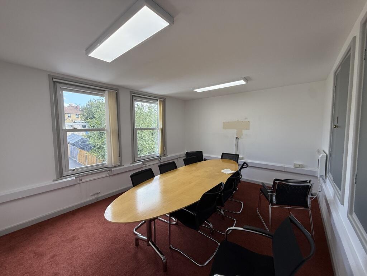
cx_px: 184
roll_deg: -0.6
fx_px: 148
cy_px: 138
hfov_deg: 102.1
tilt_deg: -4.8
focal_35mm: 14
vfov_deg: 85.7
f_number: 2.2
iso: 64
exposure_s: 1/120
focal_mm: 2.22
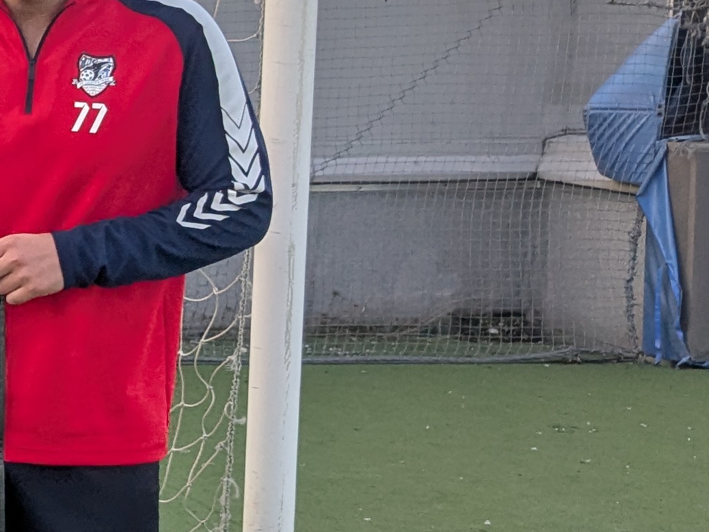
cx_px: -630
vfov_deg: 14.1
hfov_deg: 15.6
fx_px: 2151
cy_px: 282
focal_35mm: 105
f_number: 1.73
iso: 42
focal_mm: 4.38
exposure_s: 1/257
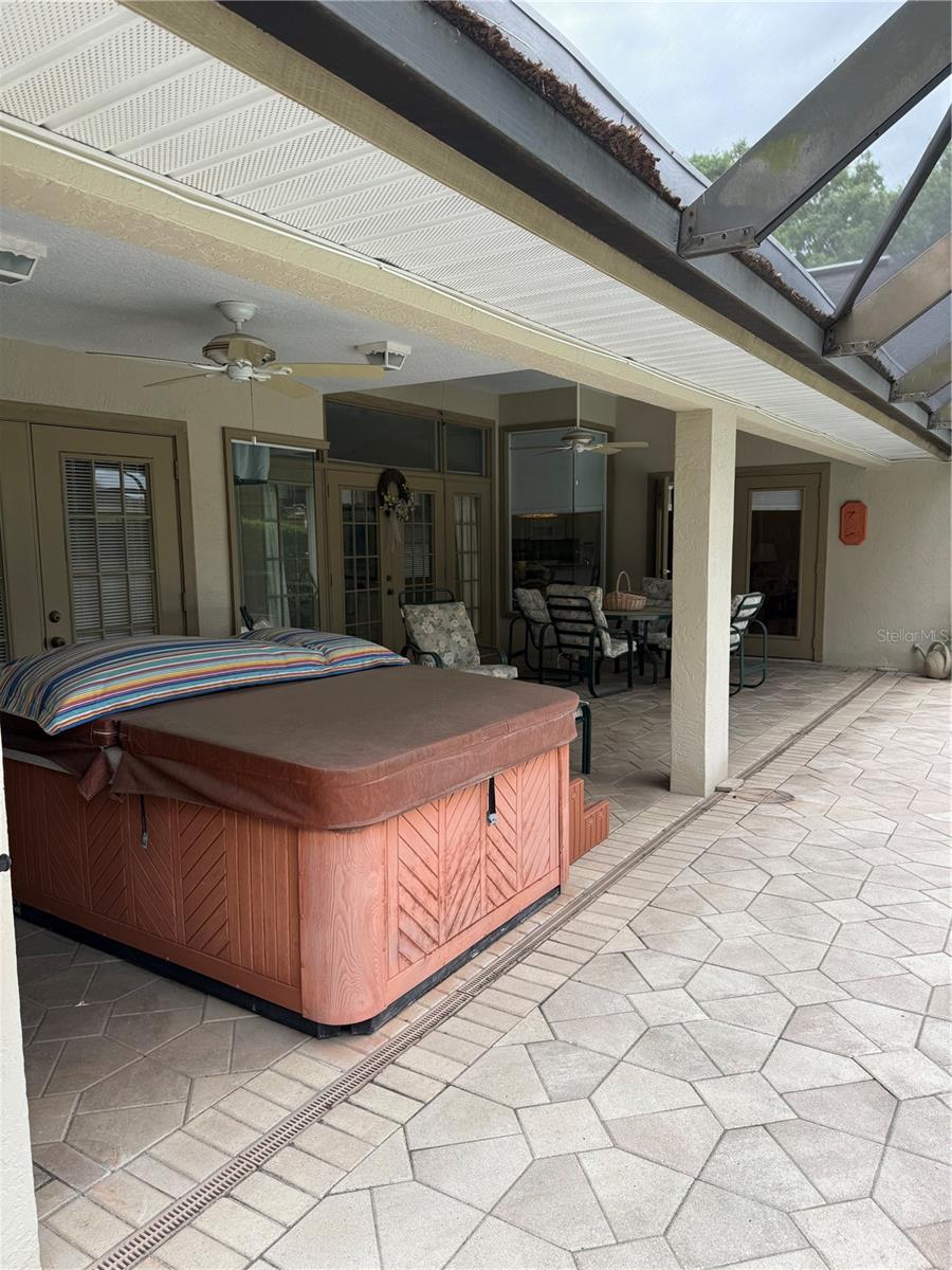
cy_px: 635
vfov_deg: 71.6
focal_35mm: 24
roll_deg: +0.4
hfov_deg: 56.8
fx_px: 880
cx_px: 476
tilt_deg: -5.6
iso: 80
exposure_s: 1/1060
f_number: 1.78
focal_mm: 6.76
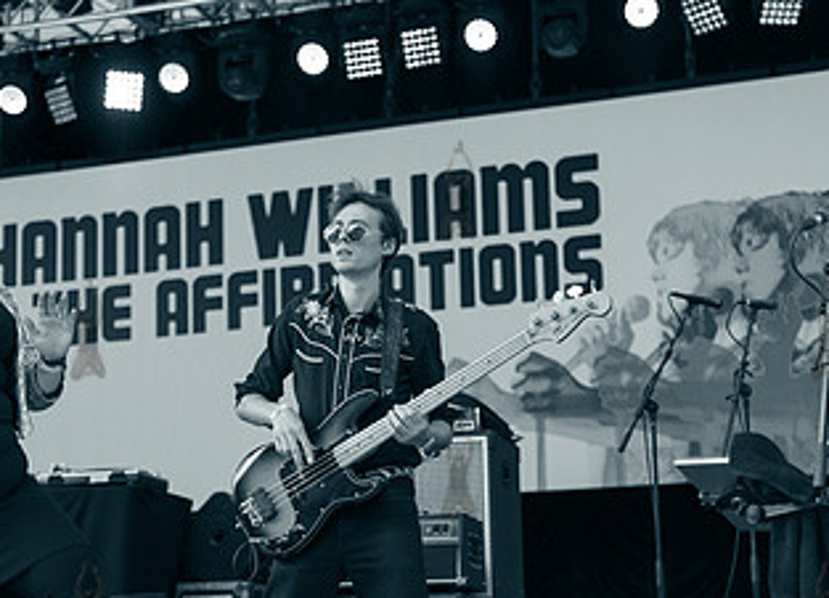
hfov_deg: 25.9
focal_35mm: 76
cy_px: 406
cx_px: 300
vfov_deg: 18.9
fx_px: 1796
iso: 200
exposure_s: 1/3200
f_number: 2
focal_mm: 35
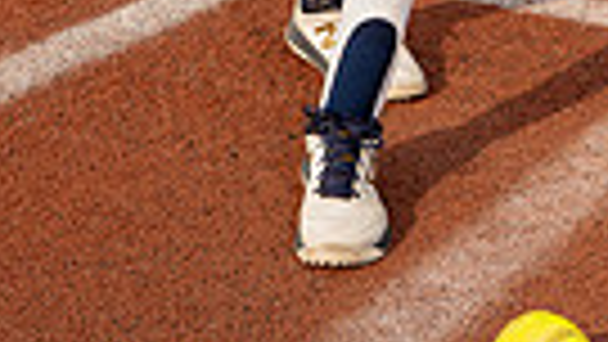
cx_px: 378
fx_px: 1967
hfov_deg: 17.5
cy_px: -544
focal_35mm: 122
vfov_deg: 8.8
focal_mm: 35
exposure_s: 1/250
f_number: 5.6
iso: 80
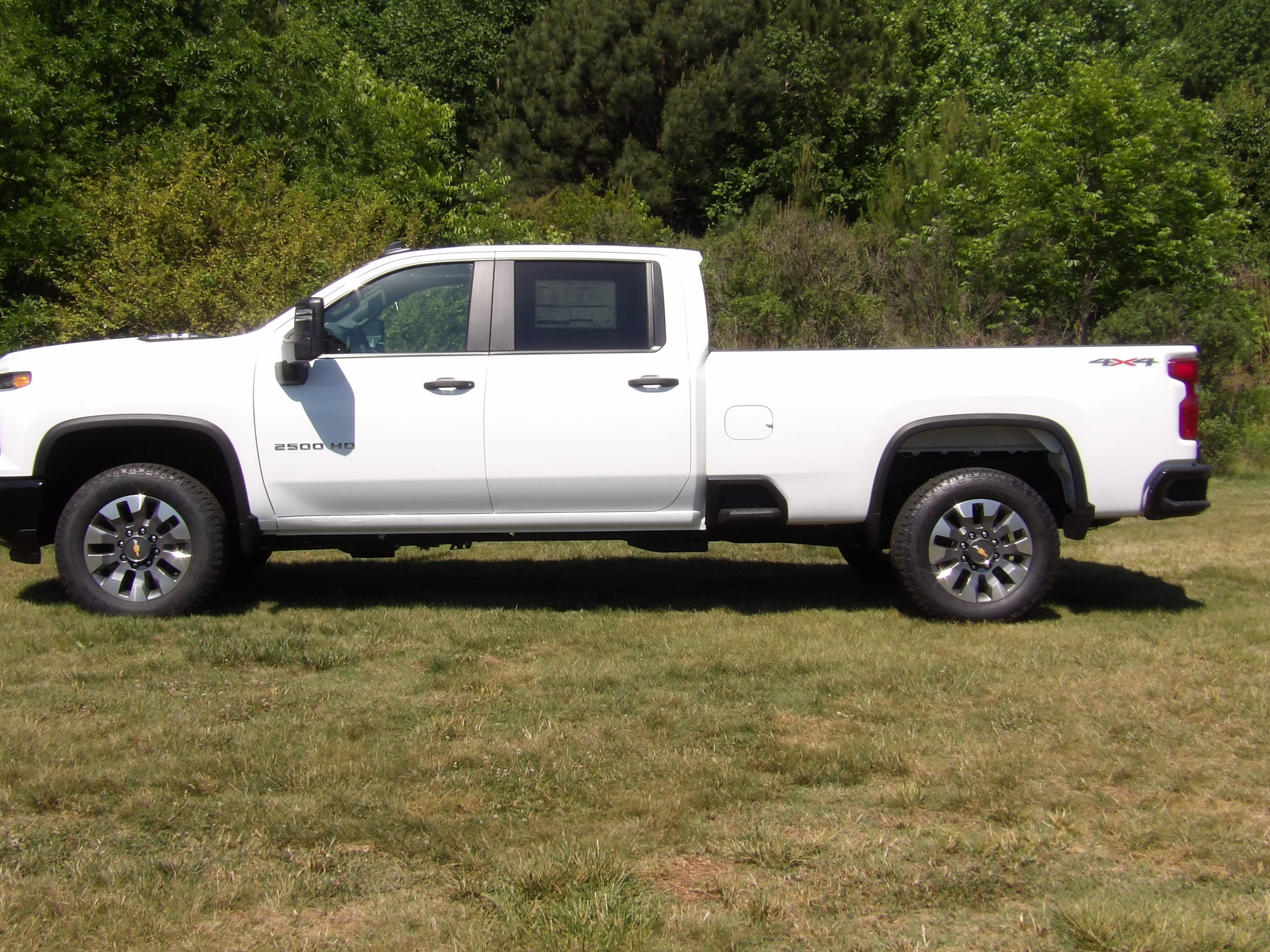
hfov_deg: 43.8
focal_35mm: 43
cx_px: 594
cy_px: 430
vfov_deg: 33.6
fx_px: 1578
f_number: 7.4
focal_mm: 7
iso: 100
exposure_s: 1/304
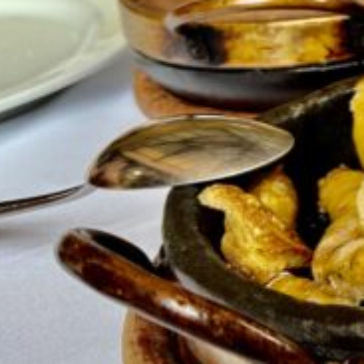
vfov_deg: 19.0
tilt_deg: -18.7
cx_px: 702
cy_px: 8
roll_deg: +1.2
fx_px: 1059
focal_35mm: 89
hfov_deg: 15.8
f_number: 1.78
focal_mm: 6.76
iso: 160
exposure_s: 1/120
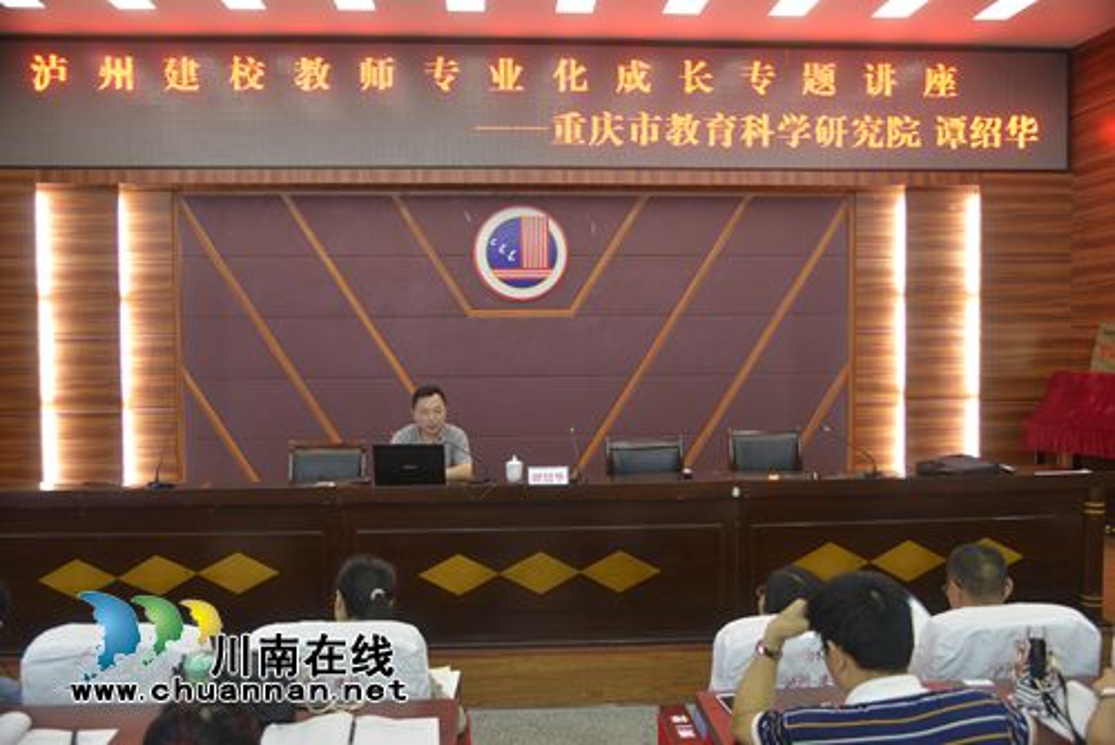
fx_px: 930
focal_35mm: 30
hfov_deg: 61.9
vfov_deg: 43.7
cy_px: 372
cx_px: 558
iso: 800
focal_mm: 30
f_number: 4
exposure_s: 1/20
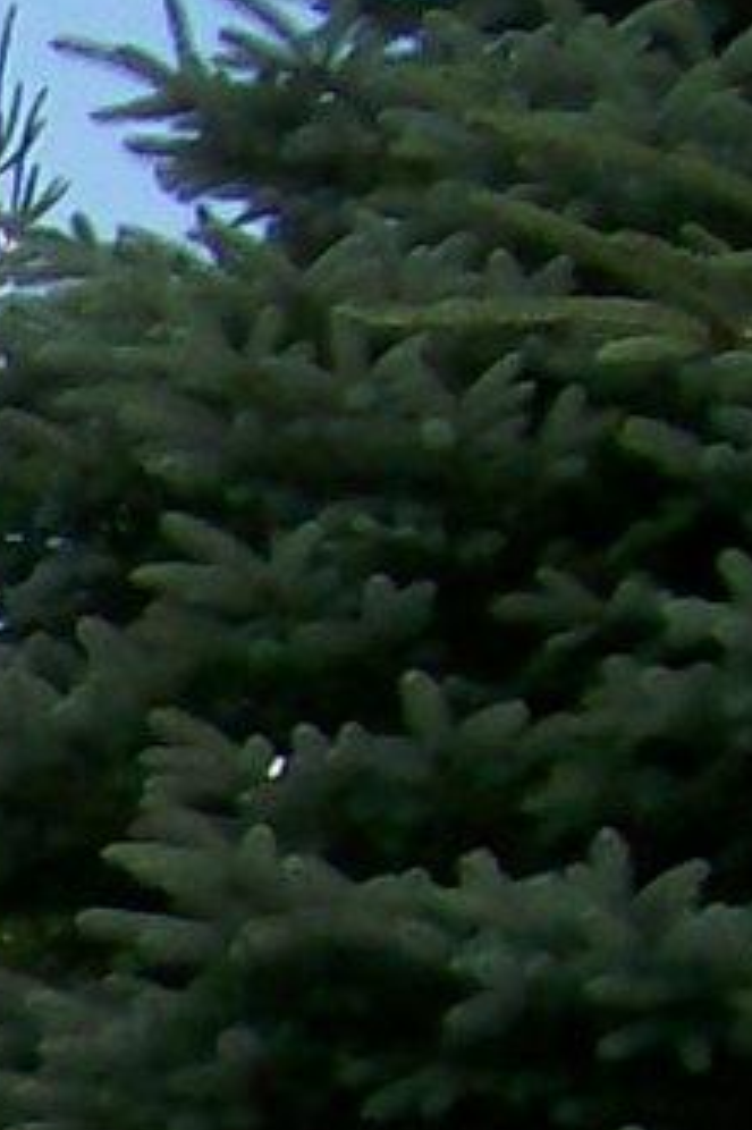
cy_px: 2328
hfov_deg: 4.5
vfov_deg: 7.6
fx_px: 8155
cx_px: -2937
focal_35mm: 260
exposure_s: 1/454
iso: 80
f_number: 4.8
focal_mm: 6
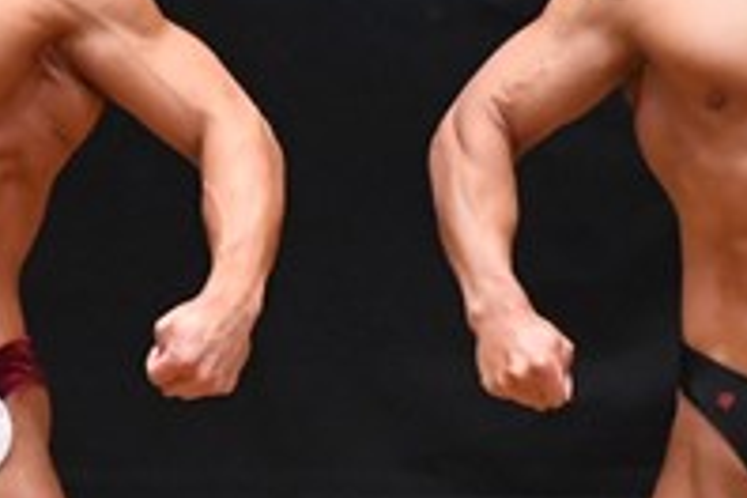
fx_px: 23093
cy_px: 404
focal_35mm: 1113
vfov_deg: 1.2
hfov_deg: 1.9
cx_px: 432
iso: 6400
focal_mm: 190
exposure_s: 1/400
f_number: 5.6
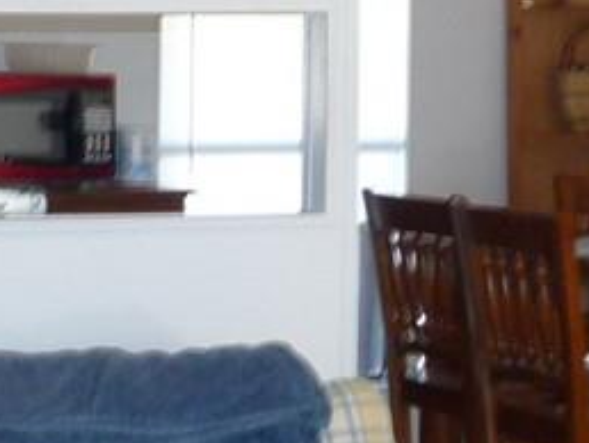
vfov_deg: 9.6
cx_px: 132
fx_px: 2640
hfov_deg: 12.7
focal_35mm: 155
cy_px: 84
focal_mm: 4.5
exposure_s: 1/20
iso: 100
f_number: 2.8
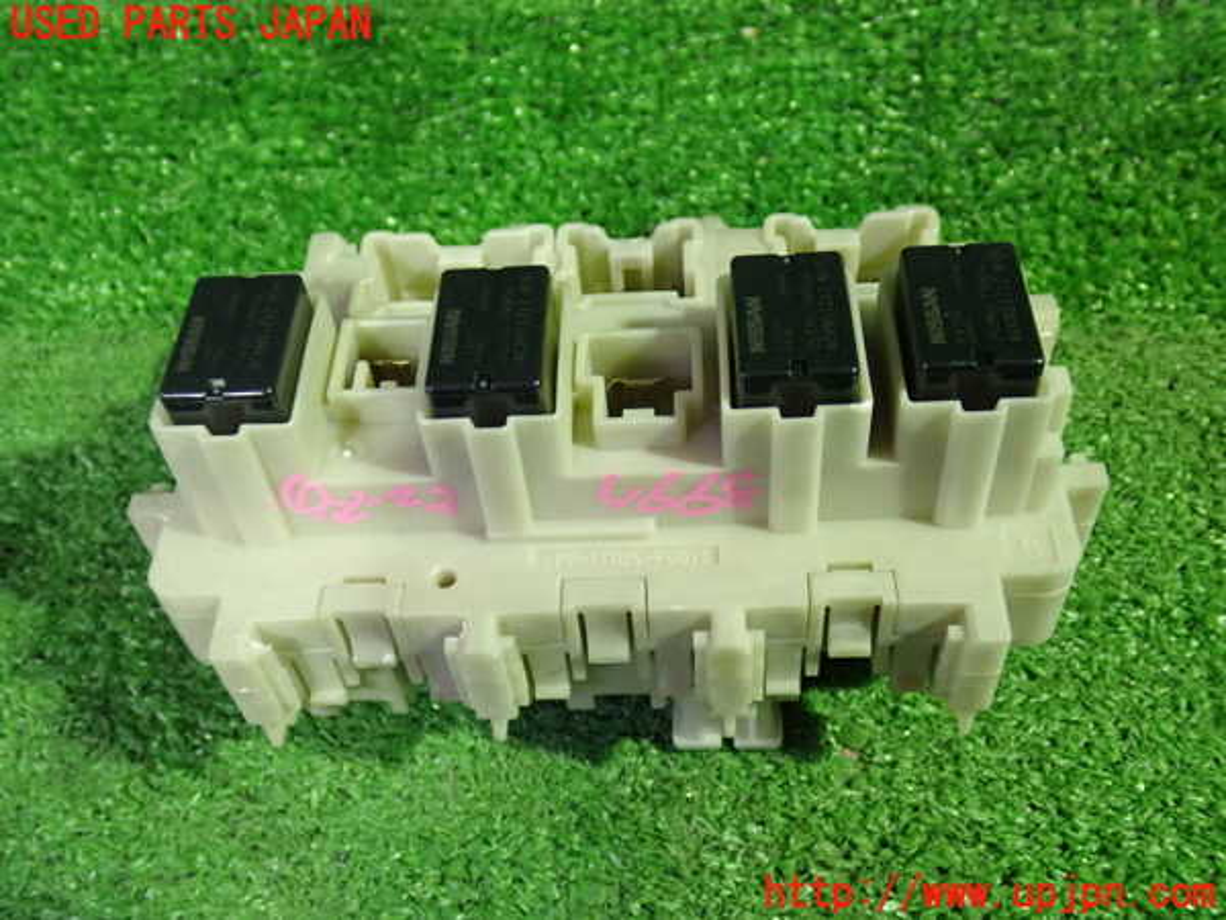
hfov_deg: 51.4
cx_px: 613
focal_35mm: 36
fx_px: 1275
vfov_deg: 39.7
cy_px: 460
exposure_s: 1/30
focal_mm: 6.37
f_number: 2.5
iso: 800
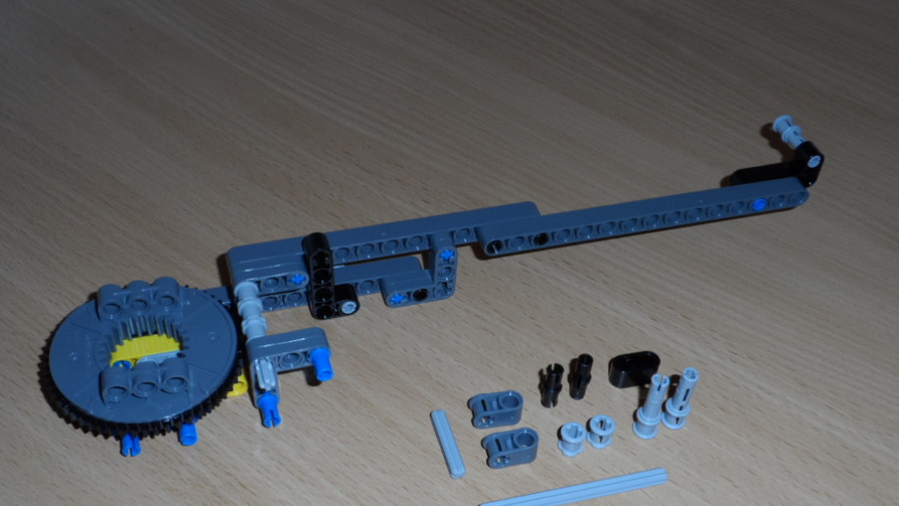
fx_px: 1073
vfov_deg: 26.5
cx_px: 450
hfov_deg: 45.5
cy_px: 315
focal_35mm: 45
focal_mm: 6.8
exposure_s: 1/15
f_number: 7.4
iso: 100
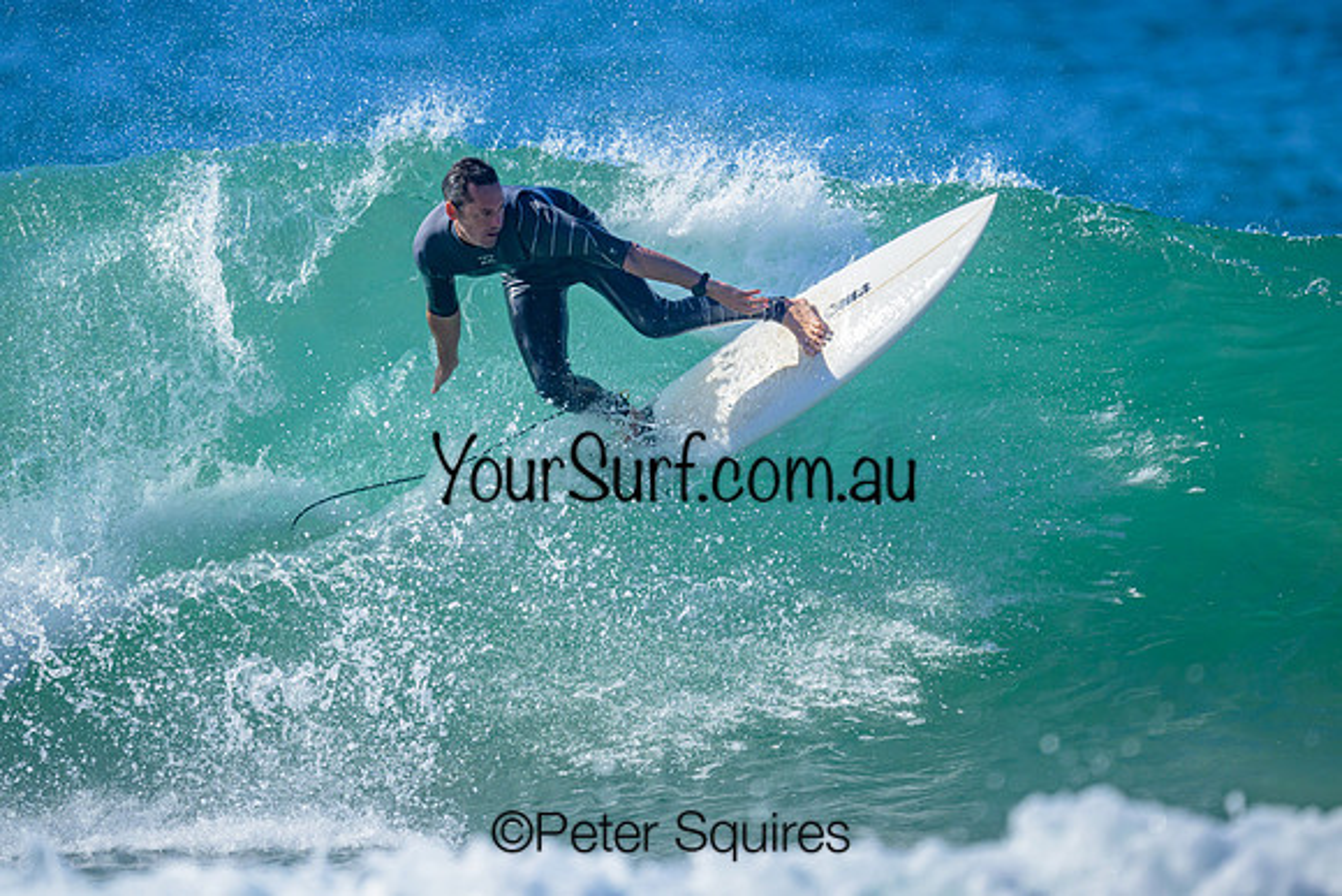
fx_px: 37298
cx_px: 588
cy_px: 336
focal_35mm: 1000
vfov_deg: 1.4
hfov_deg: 2.1
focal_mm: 800
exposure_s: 1/2000
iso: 450
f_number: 6.3
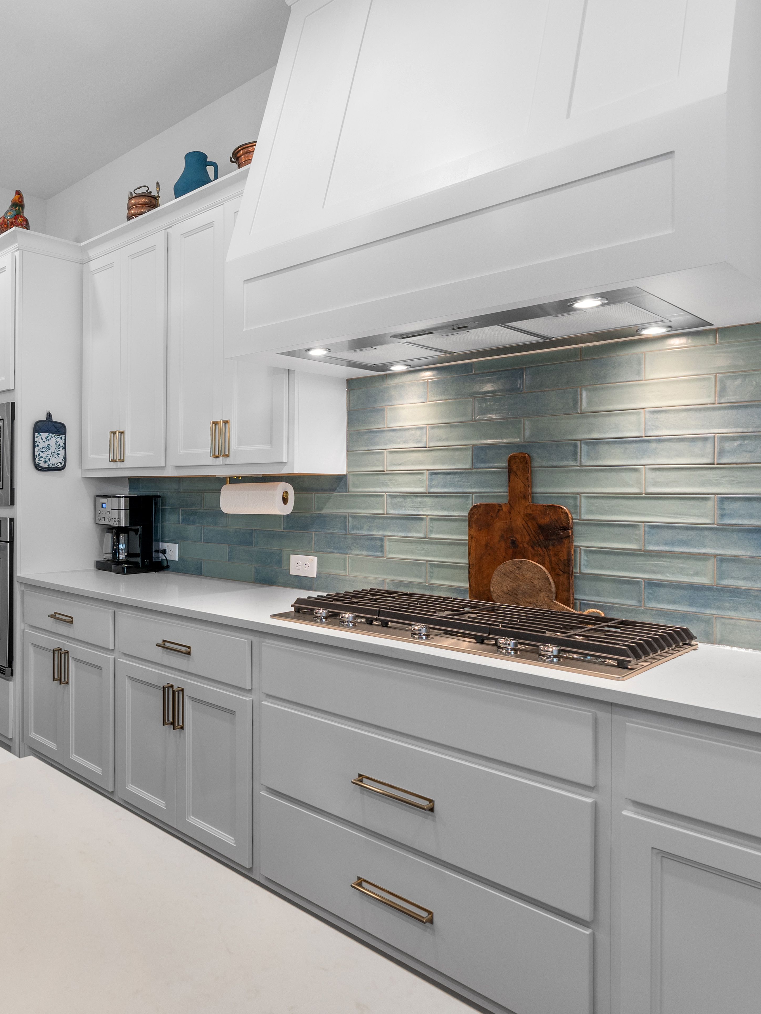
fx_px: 704
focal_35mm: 24
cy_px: 504
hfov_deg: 51.4
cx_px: 102
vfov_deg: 71.6
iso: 320
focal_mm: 16
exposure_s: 1/20
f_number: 7.1
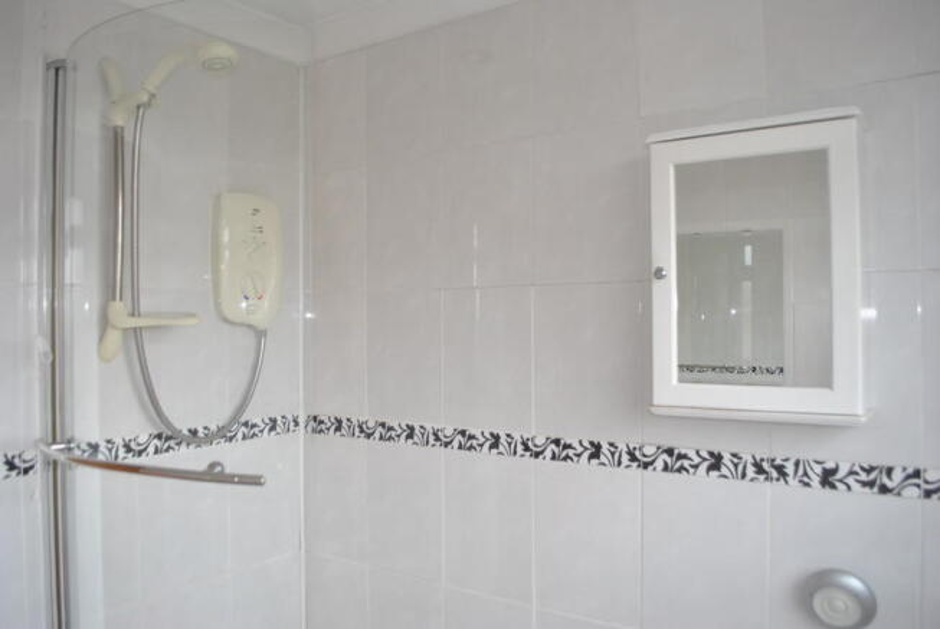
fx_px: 706
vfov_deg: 48.0
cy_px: 314
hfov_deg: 67.3
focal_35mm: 27
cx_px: 470
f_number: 4
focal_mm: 18
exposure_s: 1/20
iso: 100
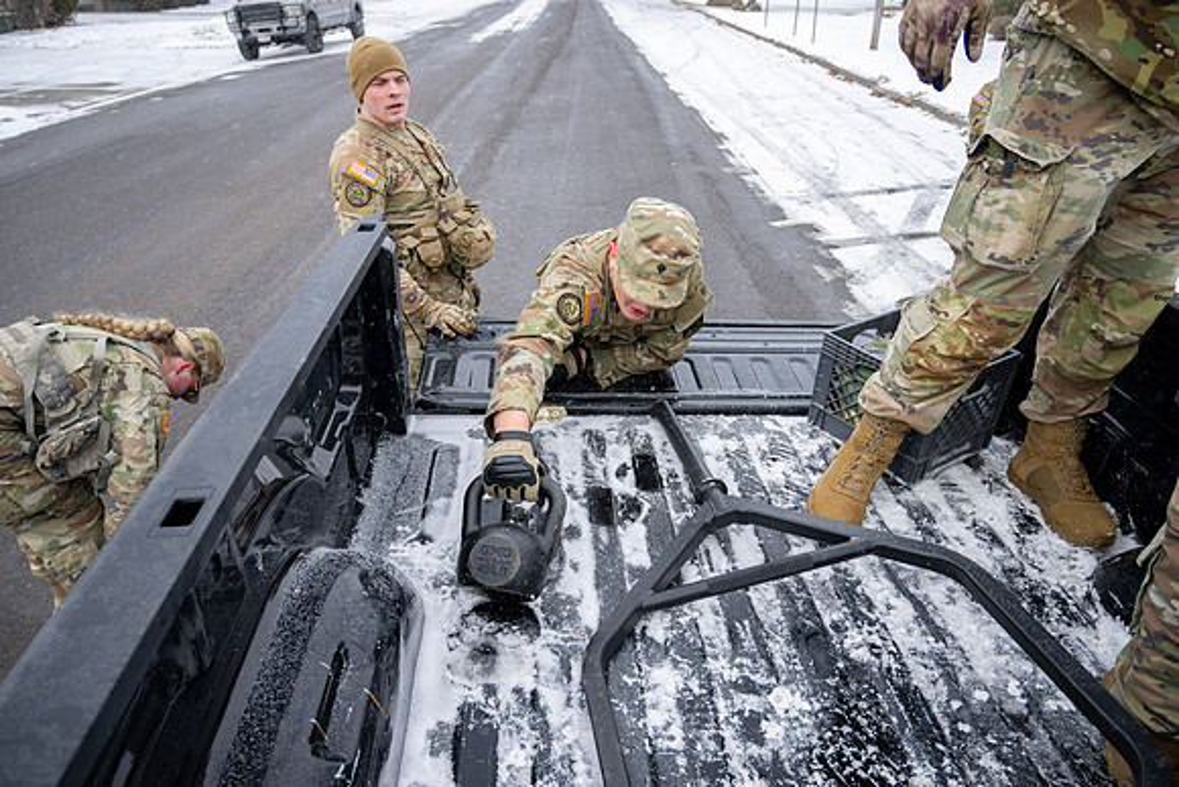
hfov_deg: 73.7
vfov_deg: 53.2
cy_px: 394
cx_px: 590
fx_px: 786
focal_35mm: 24
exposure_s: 1/320
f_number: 4
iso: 100
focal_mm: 24
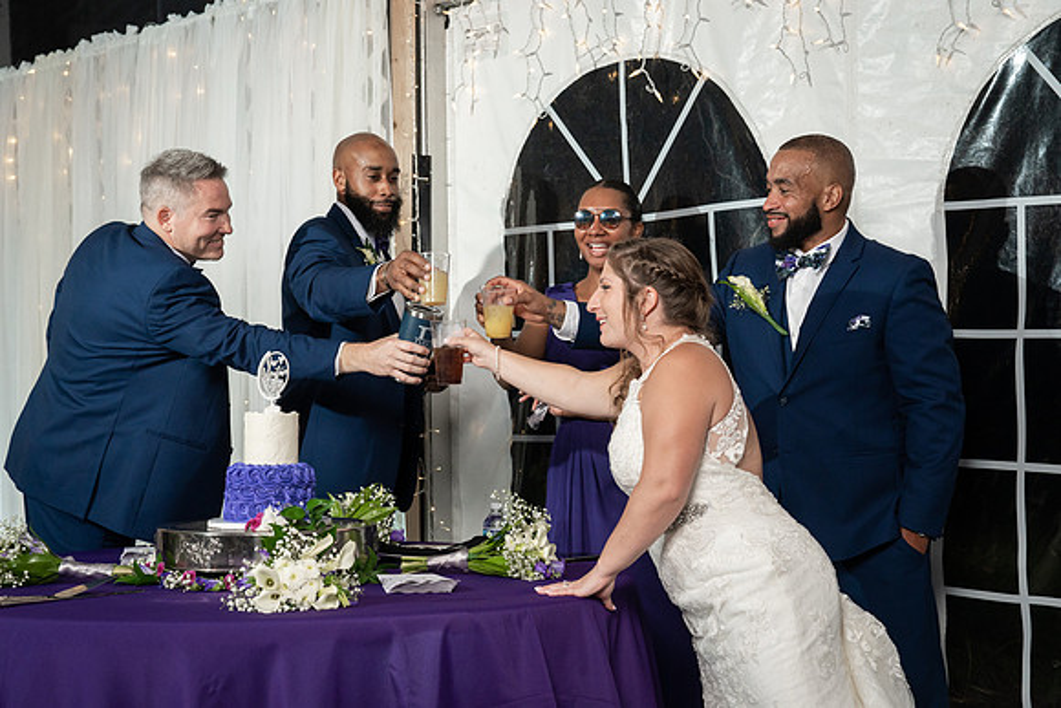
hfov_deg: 37.3
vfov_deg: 25.4
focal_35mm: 53
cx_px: 551
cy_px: 343
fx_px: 1572
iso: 1600
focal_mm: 51
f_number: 5.6
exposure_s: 1/200
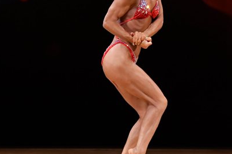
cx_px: 155
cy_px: 60
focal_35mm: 519
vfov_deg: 2.6
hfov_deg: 4.0
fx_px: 3342
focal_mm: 180
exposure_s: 1/400
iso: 3200
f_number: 5.6
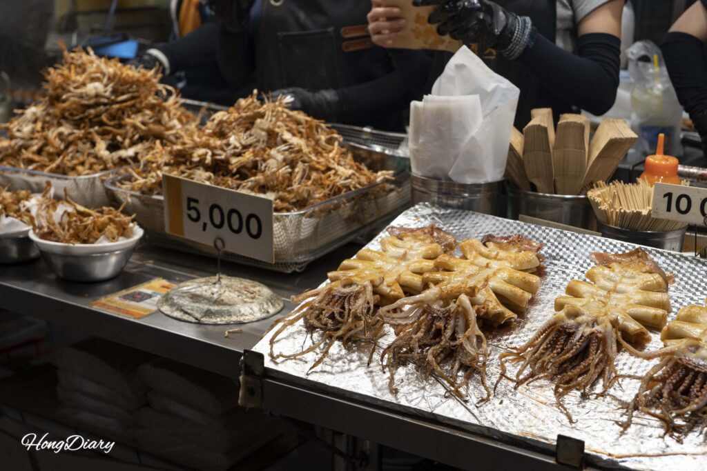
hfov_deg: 33.4
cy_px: 236
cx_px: 354
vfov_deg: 22.6
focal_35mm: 60
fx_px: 1178
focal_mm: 60
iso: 125
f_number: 5.6
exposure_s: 1/60
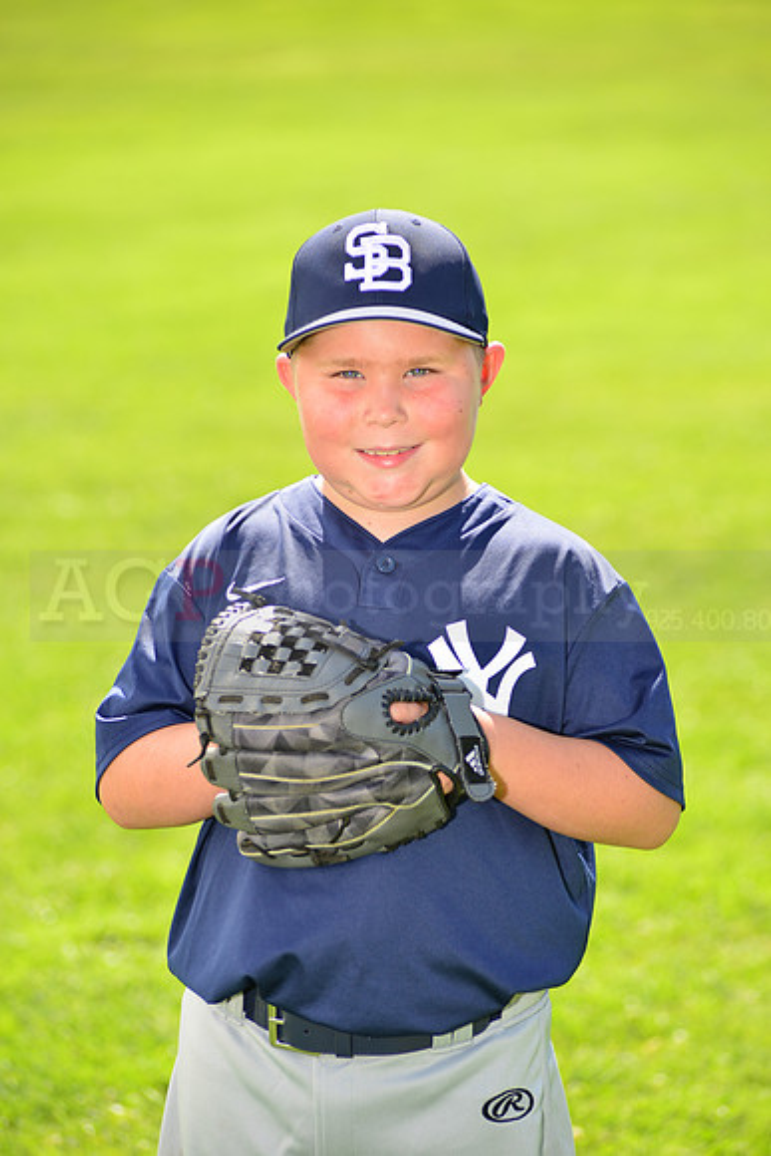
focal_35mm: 145
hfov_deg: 9.5
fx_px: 4655
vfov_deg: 14.2
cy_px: 578
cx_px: 386
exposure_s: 1/250
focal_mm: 145
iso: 100
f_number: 5
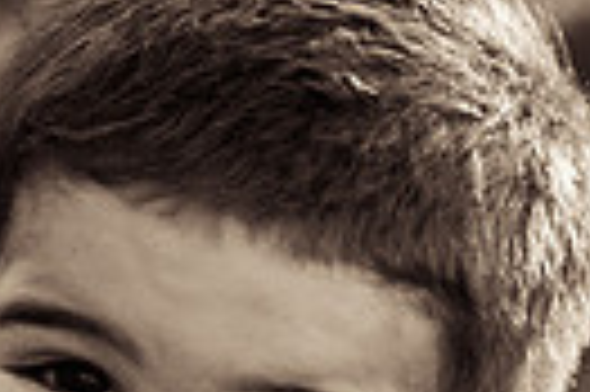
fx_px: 5451
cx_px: 622
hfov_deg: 6.2
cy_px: 689
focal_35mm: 333
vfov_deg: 4.1
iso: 640
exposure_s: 1/2500
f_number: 1.8
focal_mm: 50
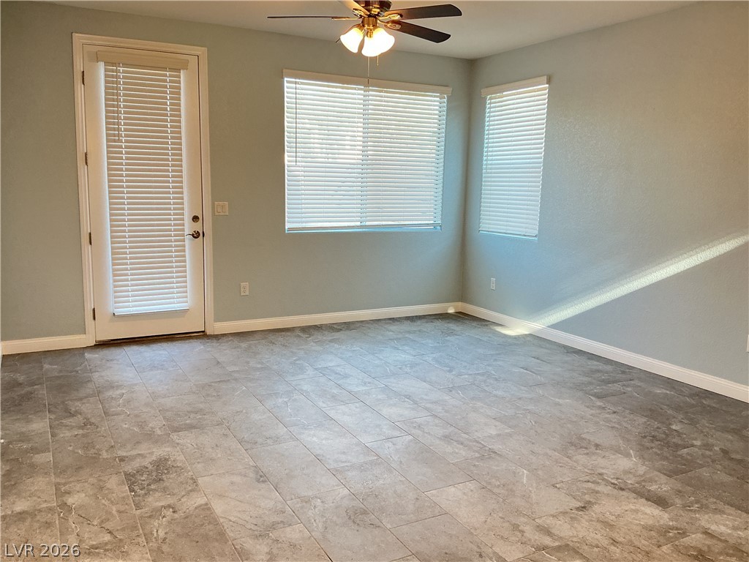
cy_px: 281
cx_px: 374
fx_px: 627
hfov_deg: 61.7
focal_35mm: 29
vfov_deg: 48.2
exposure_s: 1/60
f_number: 1.8
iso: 125
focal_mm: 3
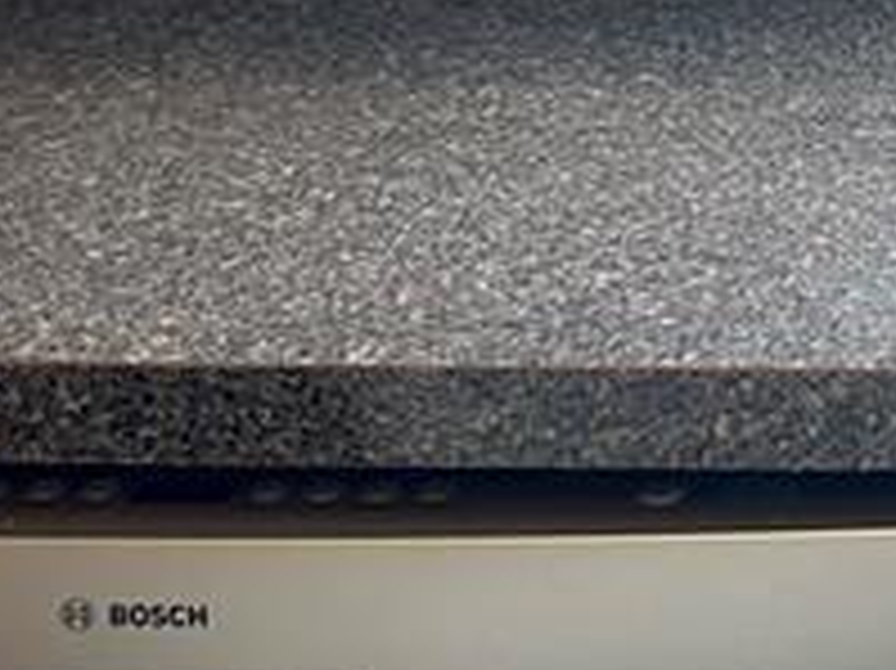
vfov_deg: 11.0
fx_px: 3466
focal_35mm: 134
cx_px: 1598
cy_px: 18
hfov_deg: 13.3
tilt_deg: -15.9
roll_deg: -0.1
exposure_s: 1/120
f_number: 1.5
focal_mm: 5.7
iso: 64
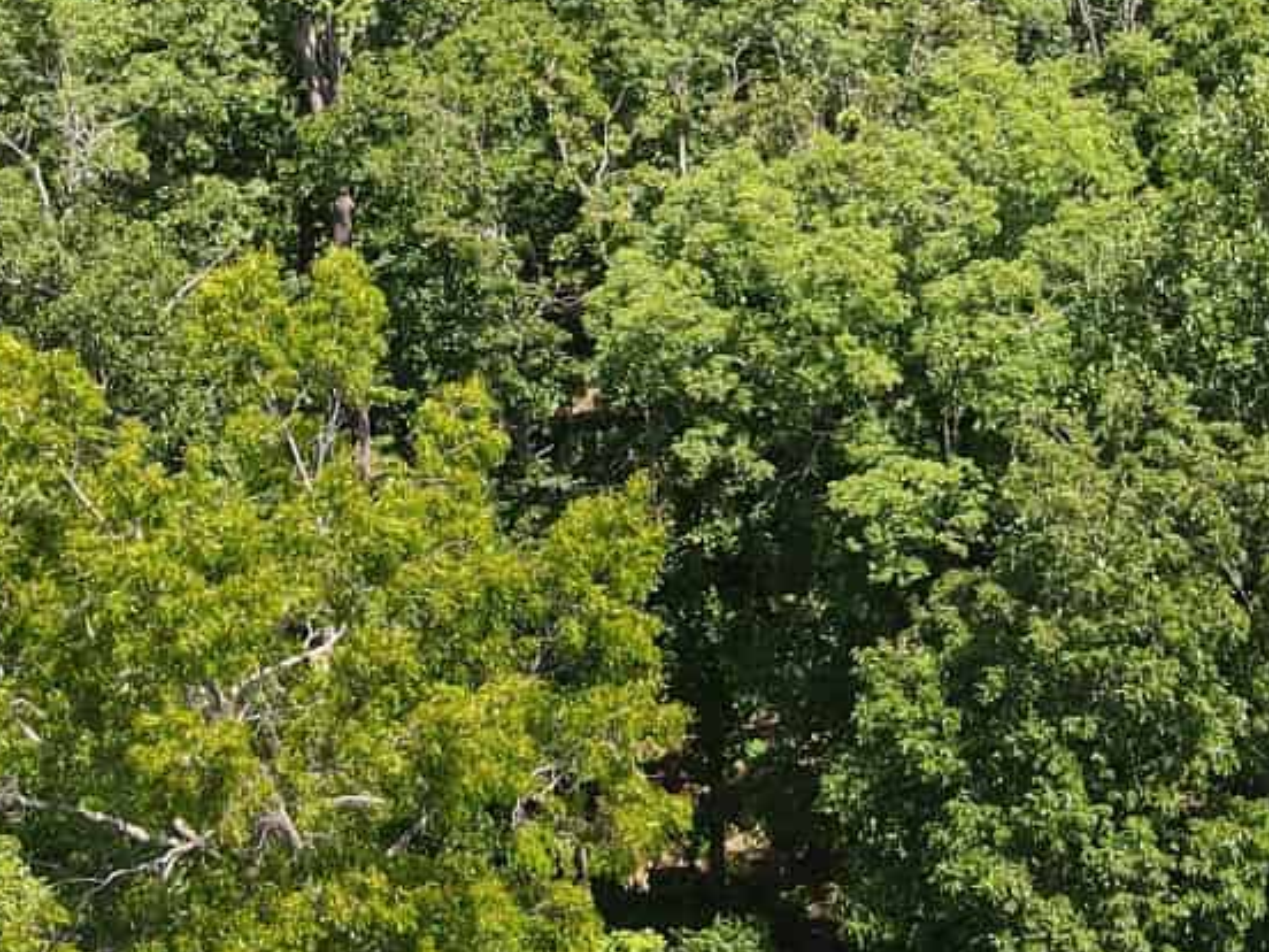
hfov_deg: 21.6
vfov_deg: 16.2
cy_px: -71
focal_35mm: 89
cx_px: 1069
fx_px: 3263
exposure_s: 1/20
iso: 100
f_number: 2.8
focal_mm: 4.5
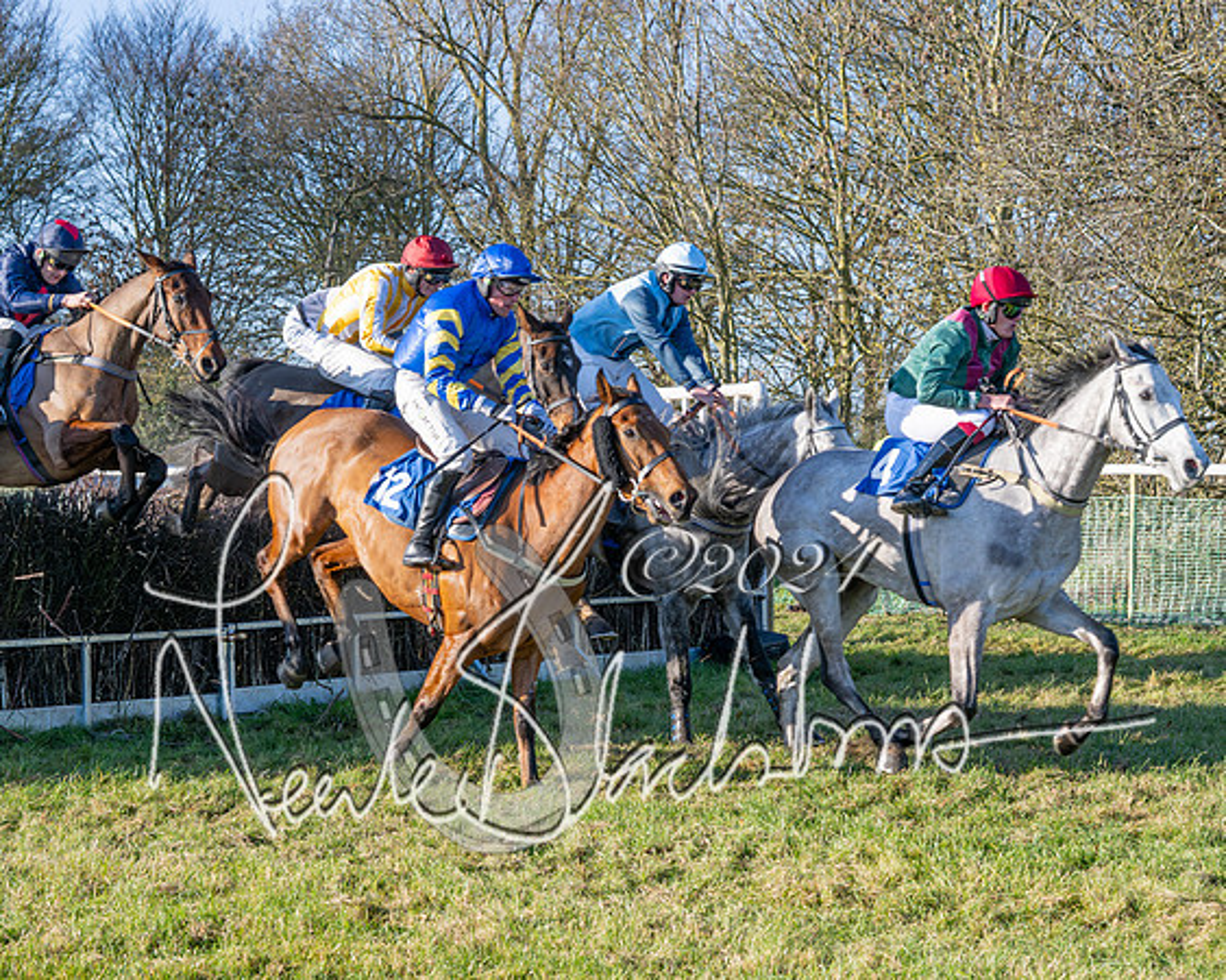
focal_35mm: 76
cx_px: 640
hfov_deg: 25.1
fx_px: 2749
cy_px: 490
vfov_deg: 20.2
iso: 400
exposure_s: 1/1600
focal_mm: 45
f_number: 5
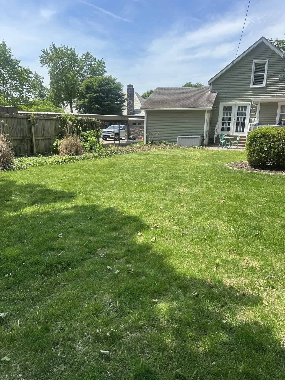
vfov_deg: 71.6
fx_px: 263
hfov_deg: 56.8
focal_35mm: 24
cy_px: 190
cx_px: 142
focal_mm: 6.86
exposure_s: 1/2410
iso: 80
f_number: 1.78
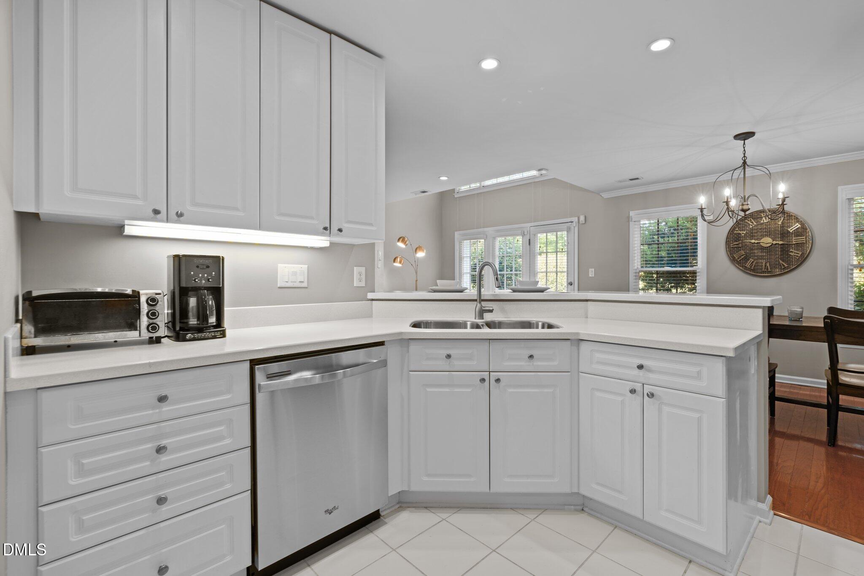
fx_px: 384
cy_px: 288
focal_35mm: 16
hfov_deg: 96.7
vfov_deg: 73.7
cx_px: 432
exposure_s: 2.5
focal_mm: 16
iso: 125
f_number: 9
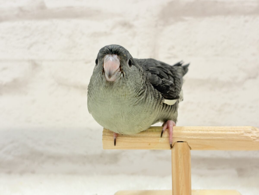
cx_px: 130
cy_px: 98
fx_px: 389
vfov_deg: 28.0
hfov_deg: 36.8
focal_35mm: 52
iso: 50
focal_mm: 5.96
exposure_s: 1/50
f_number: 1.6
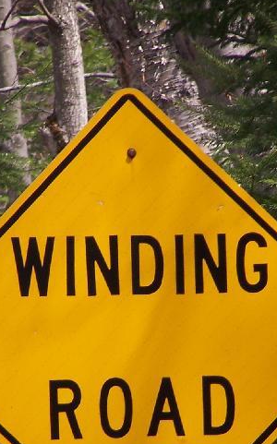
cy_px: 345
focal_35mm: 858
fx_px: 10379
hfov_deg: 1.5
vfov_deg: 2.5
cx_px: 196
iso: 80
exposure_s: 1/500
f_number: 3.7
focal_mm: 63
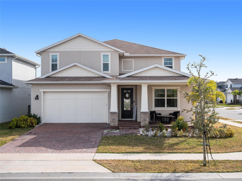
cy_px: 90
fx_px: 308
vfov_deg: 32.9
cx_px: 121
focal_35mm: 44
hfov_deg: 42.9
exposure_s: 1/800
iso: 200
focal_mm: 22
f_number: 4.5
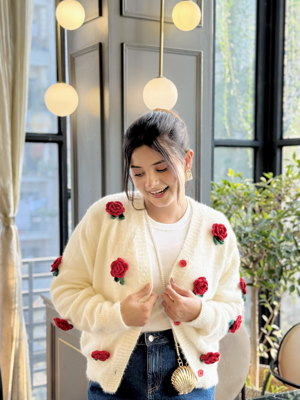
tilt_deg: -4.2
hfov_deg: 26.5
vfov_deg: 34.9
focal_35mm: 55
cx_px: 166
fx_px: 636
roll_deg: -0.3
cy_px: 223
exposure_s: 1/100
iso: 64
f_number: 1.78
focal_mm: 6.76
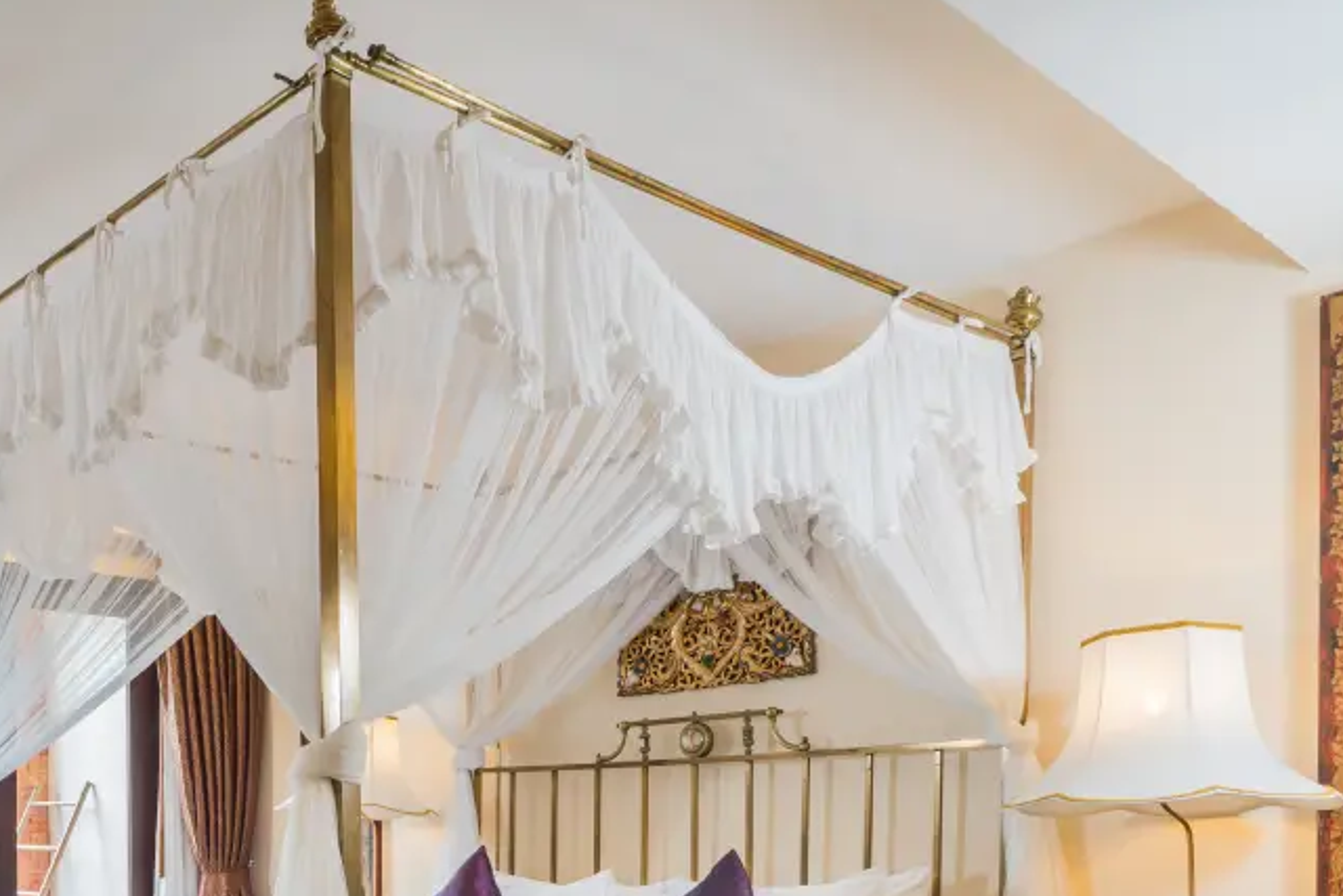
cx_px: 214
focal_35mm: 34
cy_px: 874
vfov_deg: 35.6
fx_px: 1269
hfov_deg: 51.2
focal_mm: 17
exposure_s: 1/2
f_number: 14
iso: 200
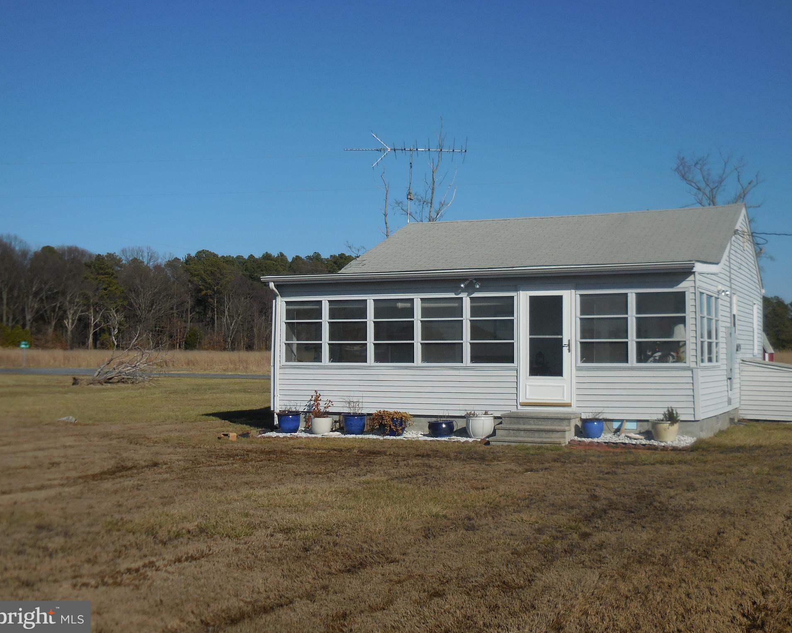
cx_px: 411
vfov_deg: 32.1
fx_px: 1102
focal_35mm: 47
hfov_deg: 39.5
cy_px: 317
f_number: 8.4
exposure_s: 1/640
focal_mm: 8.1
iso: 125
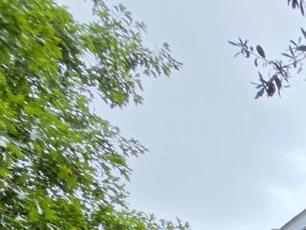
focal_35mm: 60
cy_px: 529
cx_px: 611
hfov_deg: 19.1
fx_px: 531
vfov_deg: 15.5
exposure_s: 1/614
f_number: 2.2
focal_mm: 1.7
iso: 50
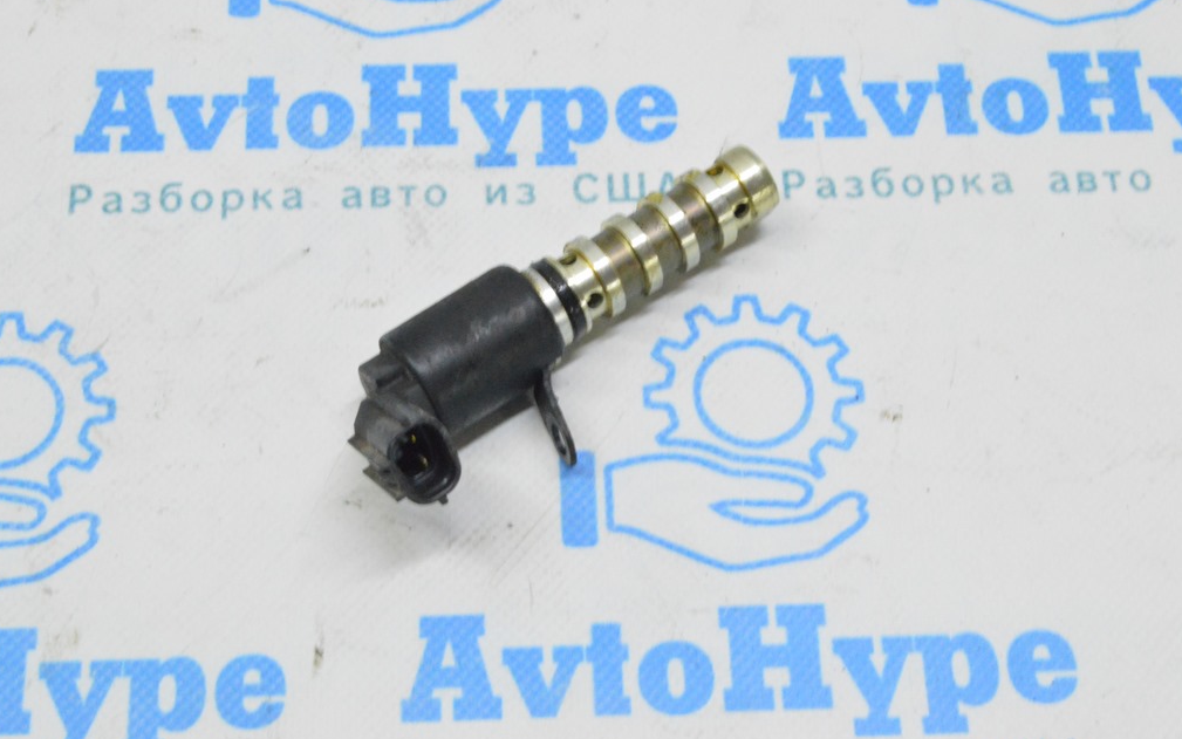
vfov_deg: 21.0
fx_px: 1998
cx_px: 585
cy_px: 348
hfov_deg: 33.0
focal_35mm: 62
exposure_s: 1/20
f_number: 20
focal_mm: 40
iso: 6400
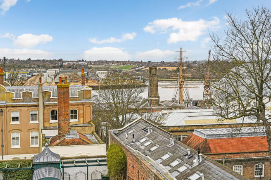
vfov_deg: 23.7
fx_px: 429
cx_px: 136
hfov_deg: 35.1
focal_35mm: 57
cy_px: 90
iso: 160
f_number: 4
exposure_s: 1/1600
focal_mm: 57
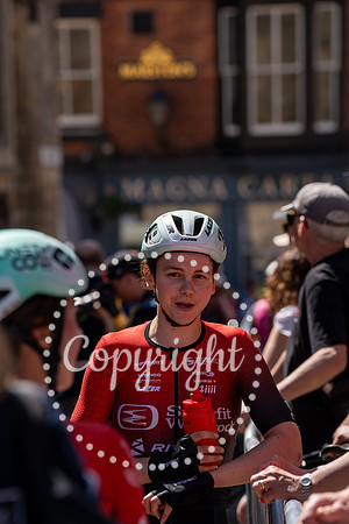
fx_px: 2908
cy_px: 262
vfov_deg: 10.3
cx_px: 174
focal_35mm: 200
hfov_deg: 6.9
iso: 100
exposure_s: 1/400
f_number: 6.3
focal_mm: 200
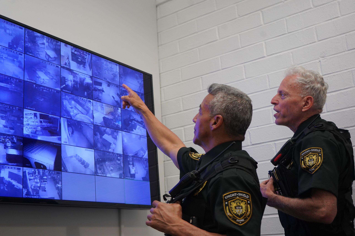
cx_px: 178
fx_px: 444
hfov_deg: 43.6
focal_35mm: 45
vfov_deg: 29.9
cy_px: 118
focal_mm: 45
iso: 2500
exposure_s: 1/160
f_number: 4.5
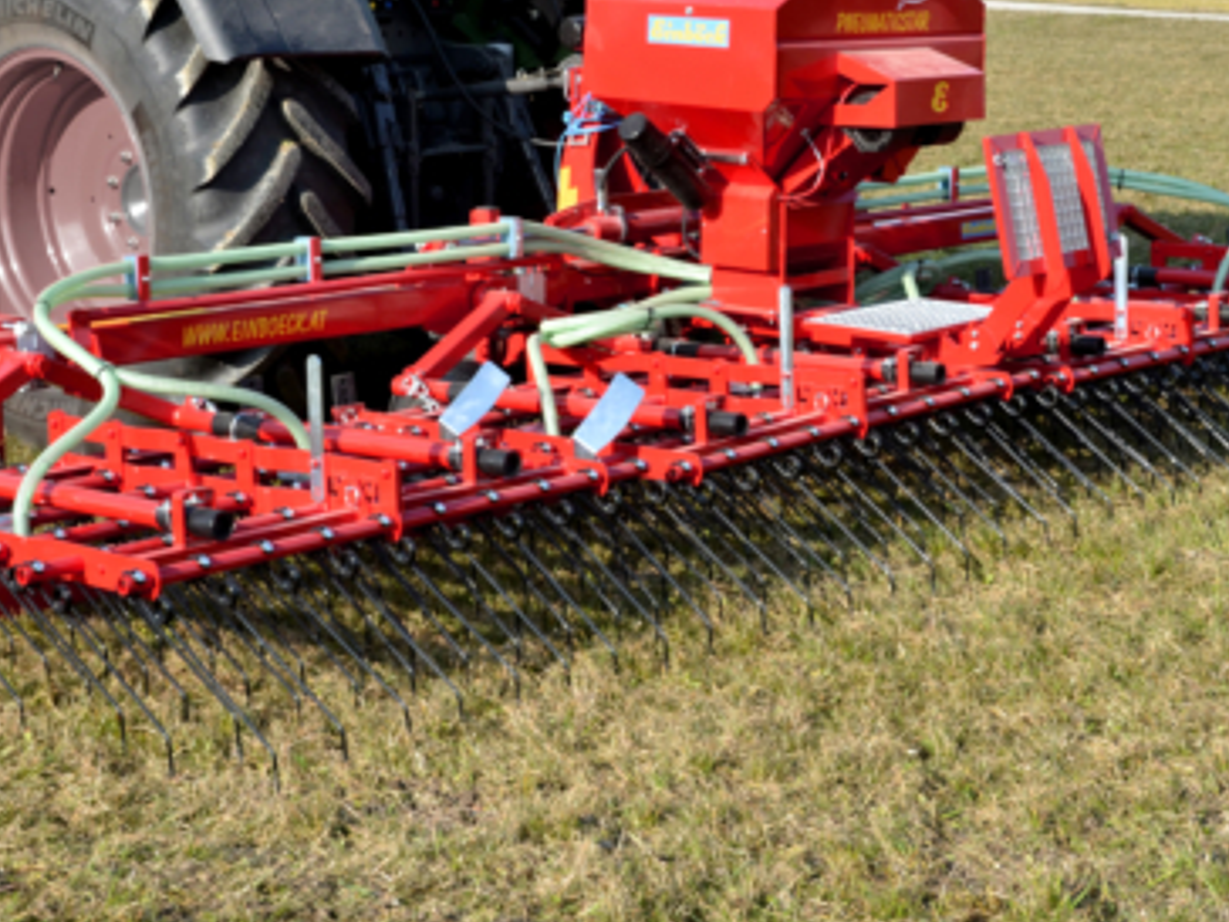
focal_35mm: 76
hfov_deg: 25.7
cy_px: 370
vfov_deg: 19.4
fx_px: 2698
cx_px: 665
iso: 200
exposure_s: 1/125
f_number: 11
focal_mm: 32
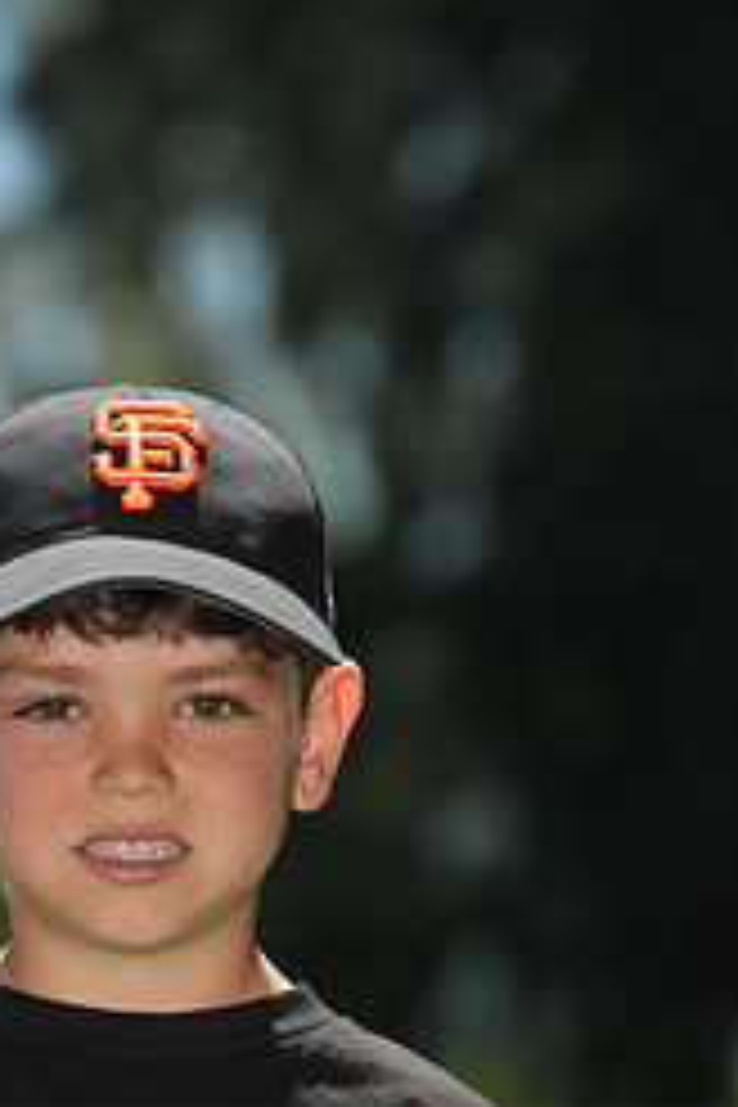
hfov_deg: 5.2
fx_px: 8117
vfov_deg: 7.8
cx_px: 126
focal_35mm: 264
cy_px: 1179
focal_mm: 112
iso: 200
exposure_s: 1/2000
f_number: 4
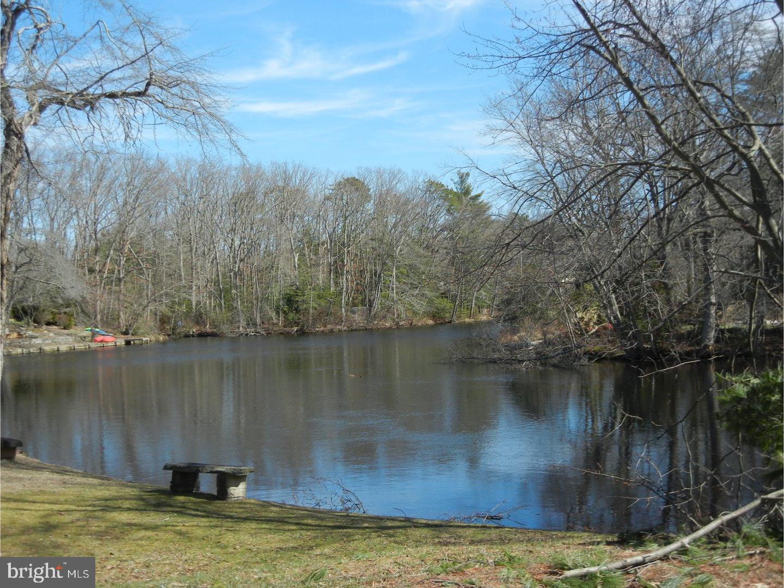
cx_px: 392
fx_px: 1178
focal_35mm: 52
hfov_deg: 36.8
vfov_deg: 28.0
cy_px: 294
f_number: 3.9
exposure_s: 1/842
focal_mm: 9.3
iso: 160
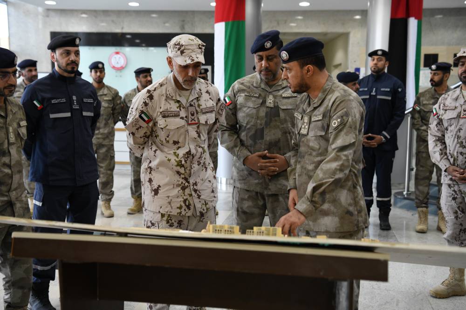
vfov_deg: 29.8
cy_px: 155
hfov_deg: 43.6
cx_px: 233
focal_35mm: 45
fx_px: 582
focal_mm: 45
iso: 2000
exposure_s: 1/400
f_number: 3.5
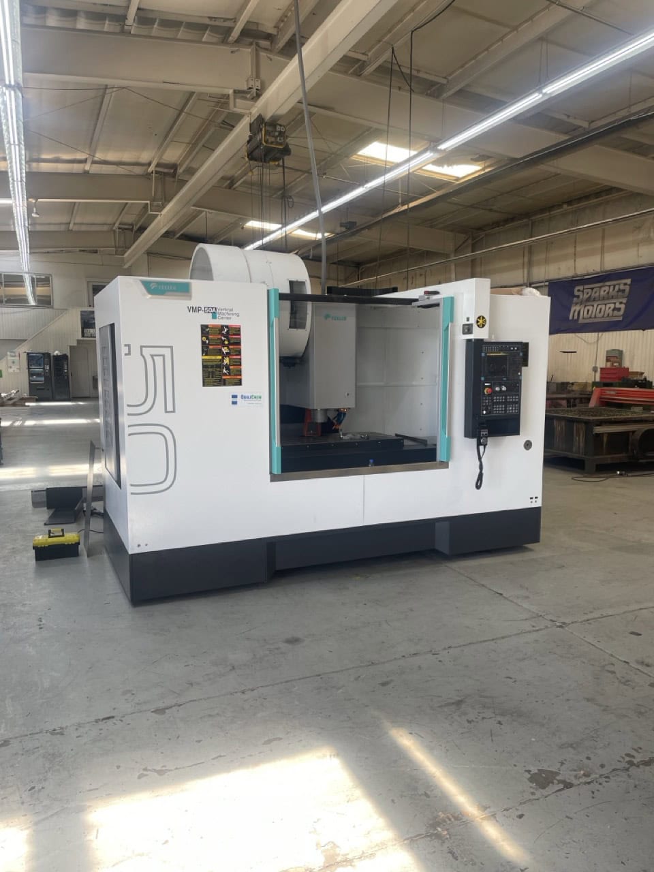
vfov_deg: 67.3
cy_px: 436
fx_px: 655
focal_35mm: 26
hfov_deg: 53.1
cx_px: 327
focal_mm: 4.2
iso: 32
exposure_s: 1/121
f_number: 1.6
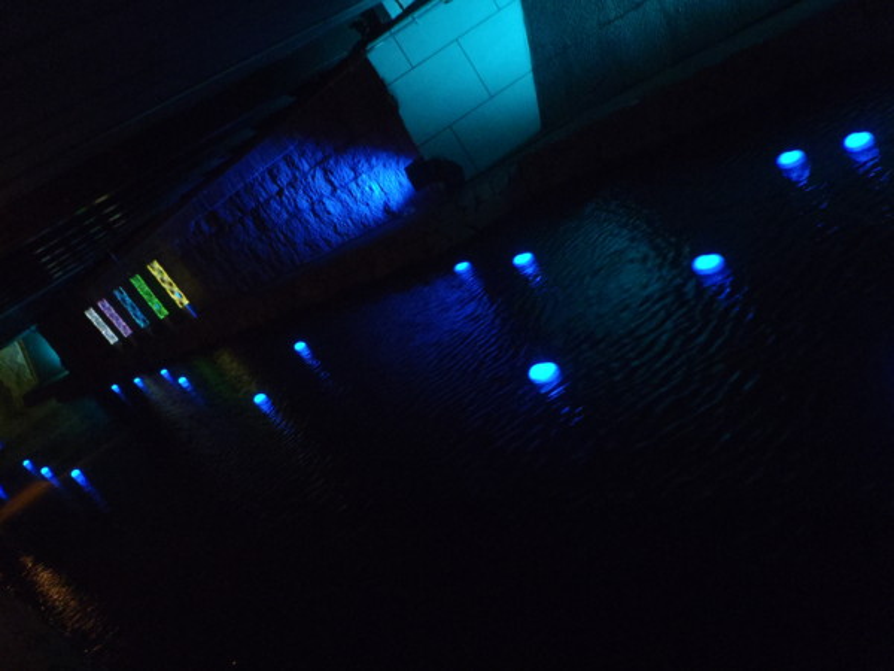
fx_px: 723
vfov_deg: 49.7
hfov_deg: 63.4
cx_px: 447
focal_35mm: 28
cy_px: 336
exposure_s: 1/4
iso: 400
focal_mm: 5
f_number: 3.9
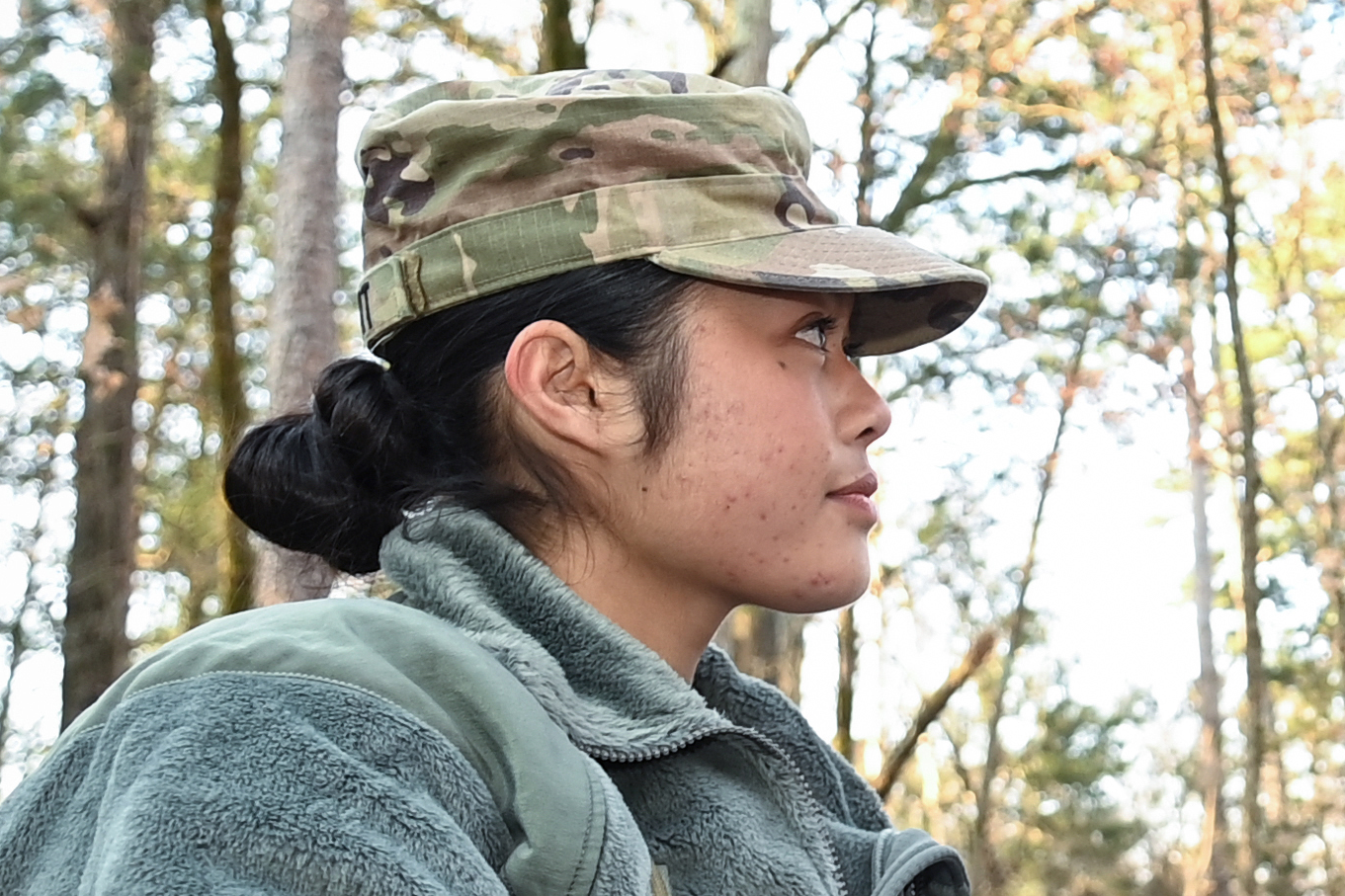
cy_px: 545
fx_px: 2503
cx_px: 1603
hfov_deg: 26.8
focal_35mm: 67
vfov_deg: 20.3
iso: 400
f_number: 3.2
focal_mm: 17
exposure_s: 1/160
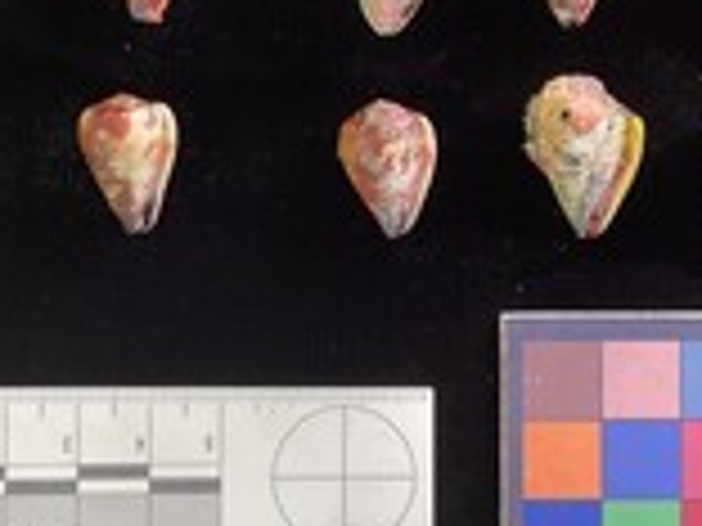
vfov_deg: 22.5
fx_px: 1318
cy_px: 205
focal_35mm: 65
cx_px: 333
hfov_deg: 29.8
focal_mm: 3
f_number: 1.8
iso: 40
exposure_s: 1/50
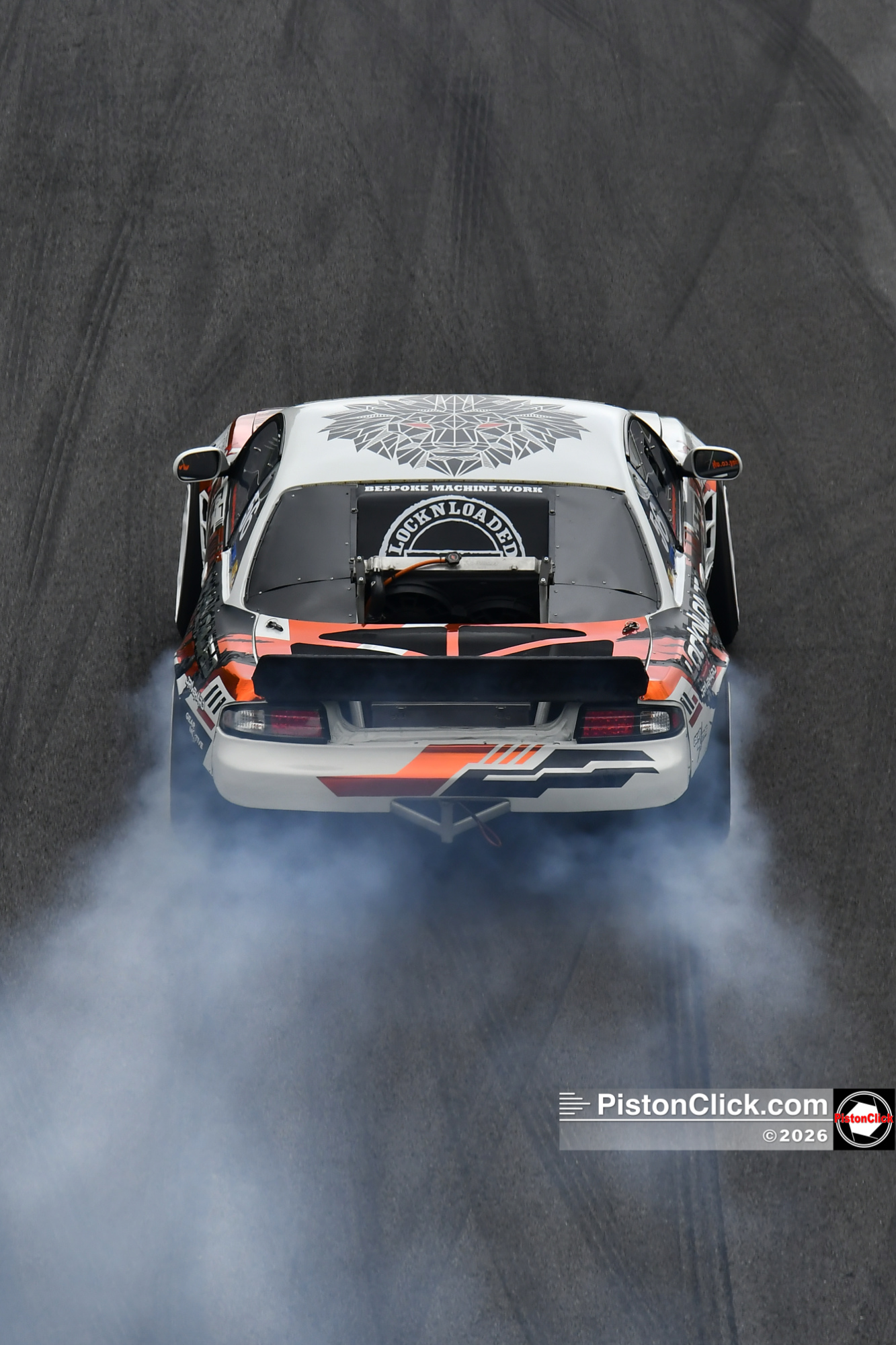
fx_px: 11201
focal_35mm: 300
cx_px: 448
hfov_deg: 4.6
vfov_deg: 6.9
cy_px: 672
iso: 500
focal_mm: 200
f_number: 9
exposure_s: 1/400
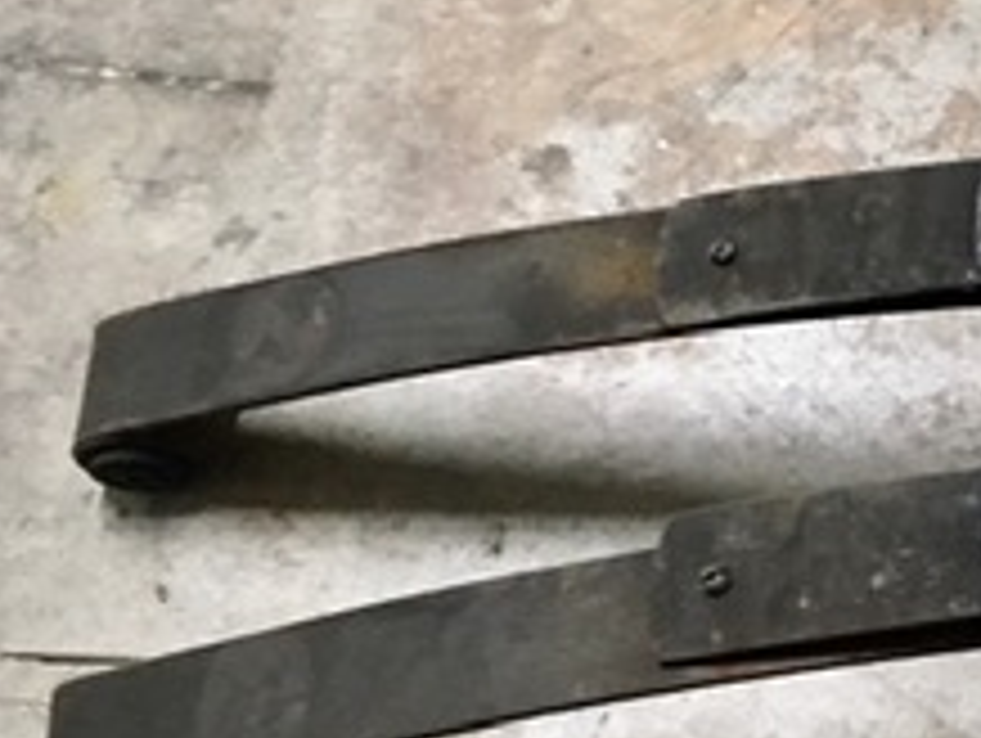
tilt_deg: -61.0
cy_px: 248
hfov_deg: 20.1
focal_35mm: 85
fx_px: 2412
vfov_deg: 17.4
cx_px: 1431
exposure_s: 1/17
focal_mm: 4.15
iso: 400
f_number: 2.2
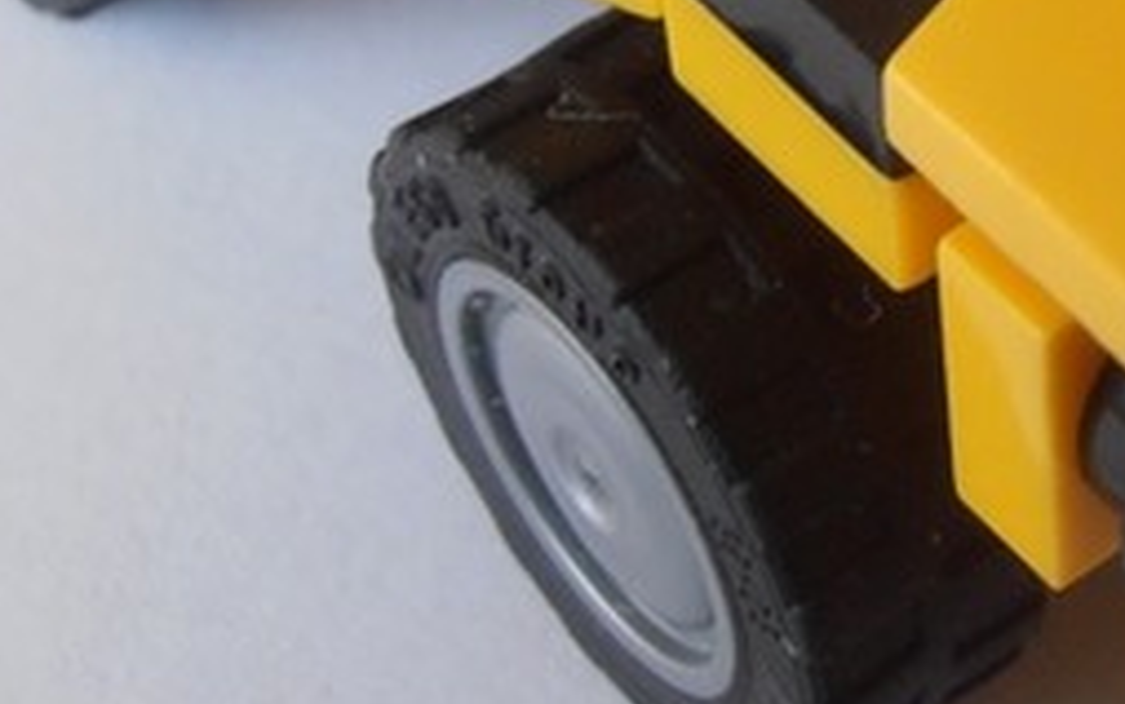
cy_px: -379
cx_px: 1404
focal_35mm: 139
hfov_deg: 14.5
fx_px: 4264
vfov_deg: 9.2
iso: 125
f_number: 3.9
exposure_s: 1/40
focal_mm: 6.61
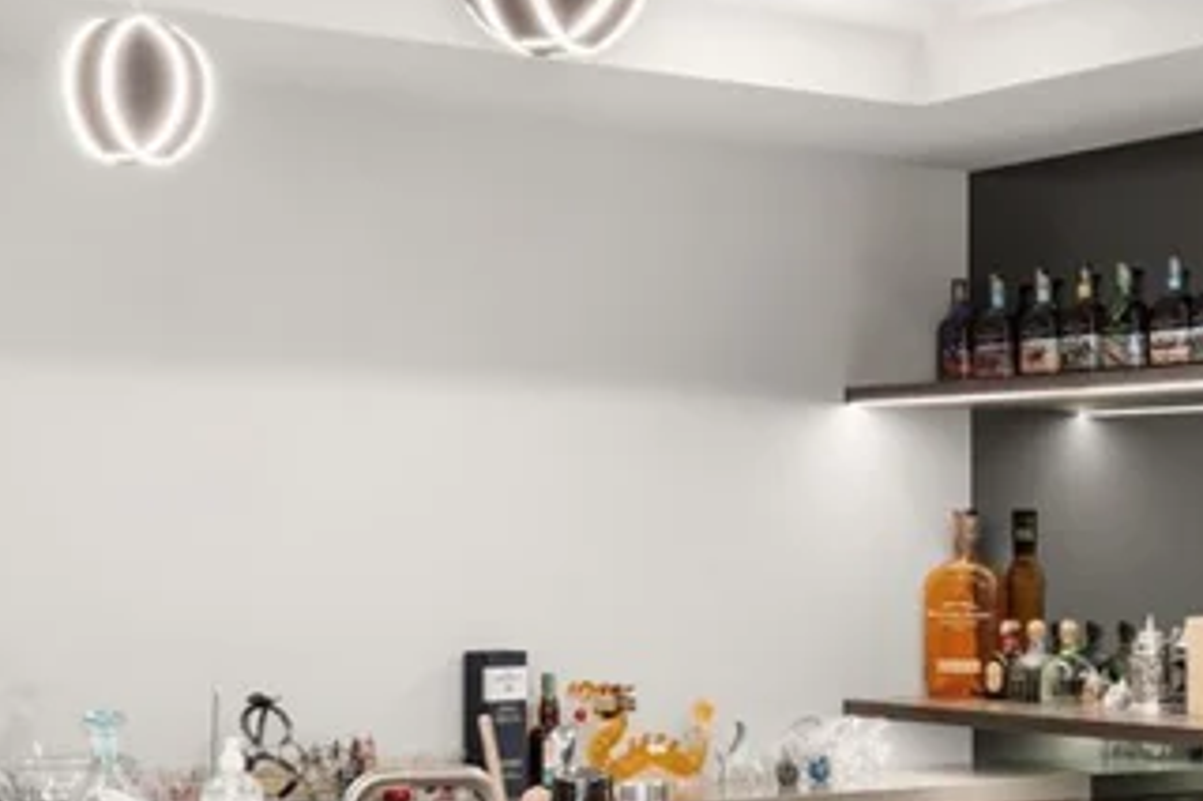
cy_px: 566
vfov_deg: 17.0
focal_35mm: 80
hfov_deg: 24.2
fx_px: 2672
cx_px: 1214
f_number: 8
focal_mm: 25
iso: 400
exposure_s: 1/3
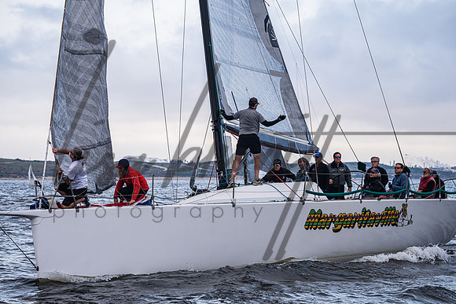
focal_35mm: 121
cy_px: 152
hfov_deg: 16.9
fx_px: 1539
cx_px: 230
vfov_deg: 11.3
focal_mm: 120
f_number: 5.6
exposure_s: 1/500
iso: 400
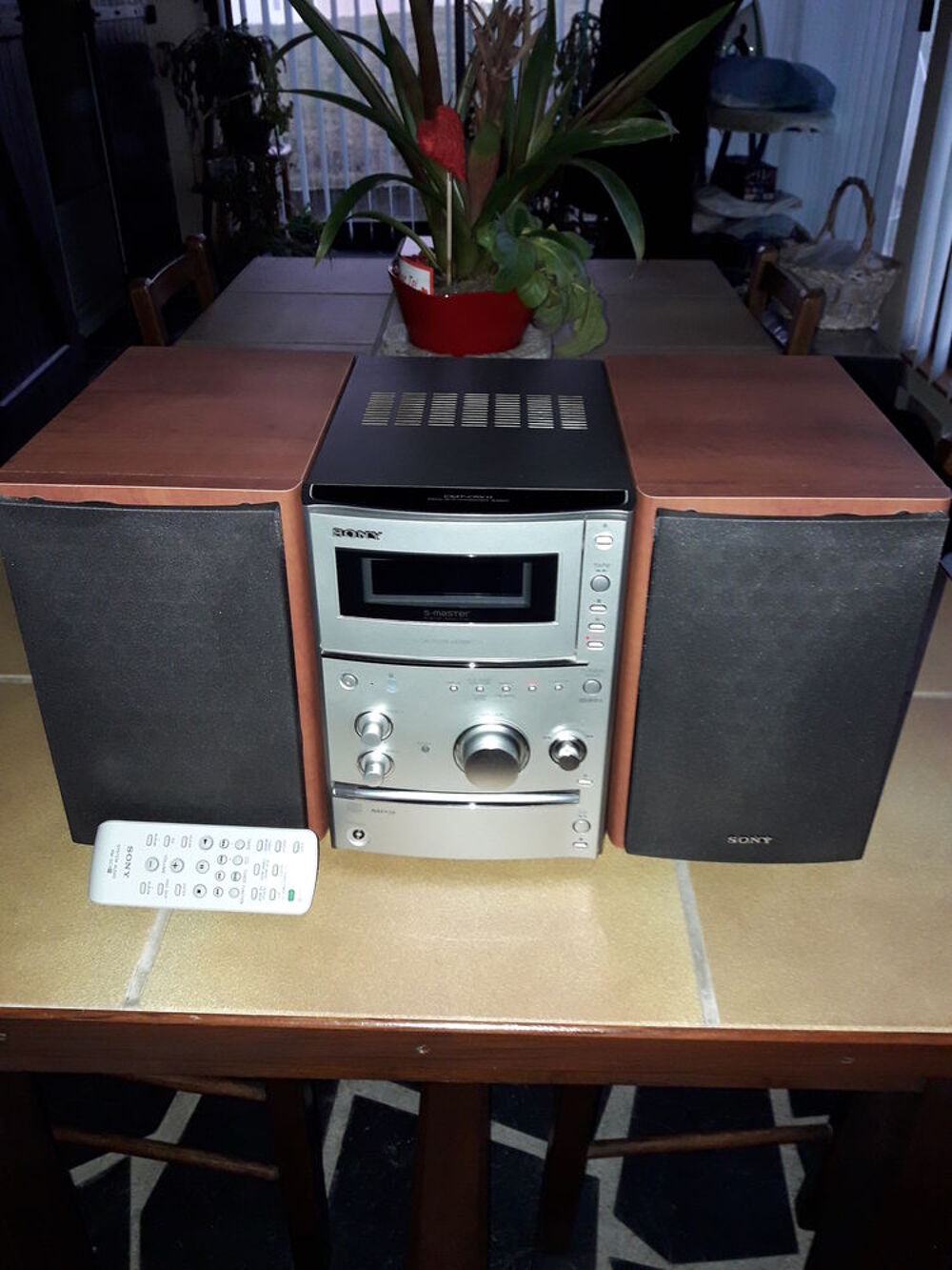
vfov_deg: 63.4
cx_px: 476
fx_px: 1027
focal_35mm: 28
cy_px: 635
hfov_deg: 49.8
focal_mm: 3.7
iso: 160
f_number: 1.9
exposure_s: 1/33
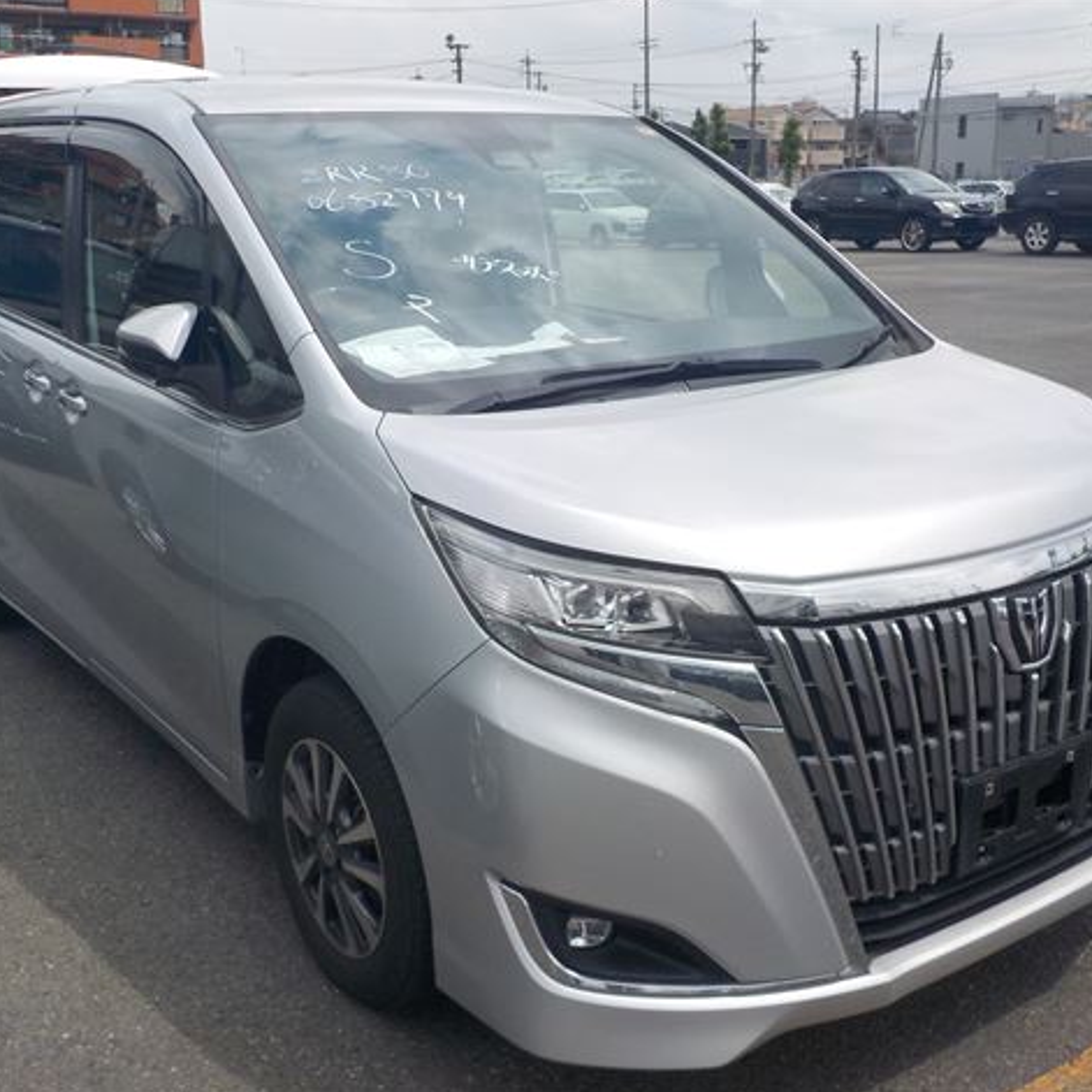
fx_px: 1285
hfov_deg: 46.0
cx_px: 505
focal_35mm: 36
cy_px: 547
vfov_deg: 46.0
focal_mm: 4.1
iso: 125
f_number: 3.3
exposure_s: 1/1250
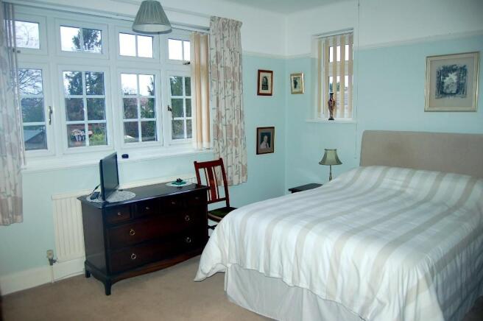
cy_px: 160
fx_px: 362
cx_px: 242
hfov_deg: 67.4
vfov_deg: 47.8
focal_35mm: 27
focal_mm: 18
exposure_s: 1/60
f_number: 3.5
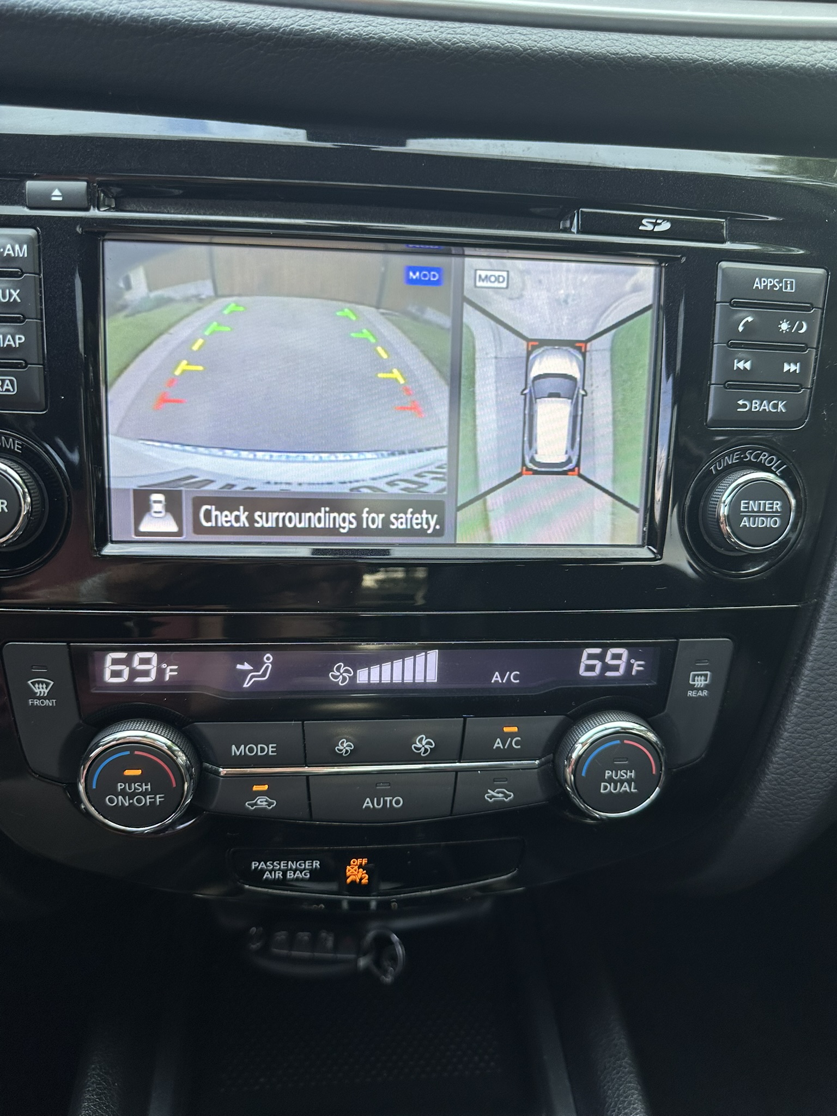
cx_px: 418
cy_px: 558
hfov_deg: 56.8
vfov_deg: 71.6
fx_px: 774
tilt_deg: -45.8
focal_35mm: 24
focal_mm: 6.86
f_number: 1.78
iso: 100
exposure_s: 1/83
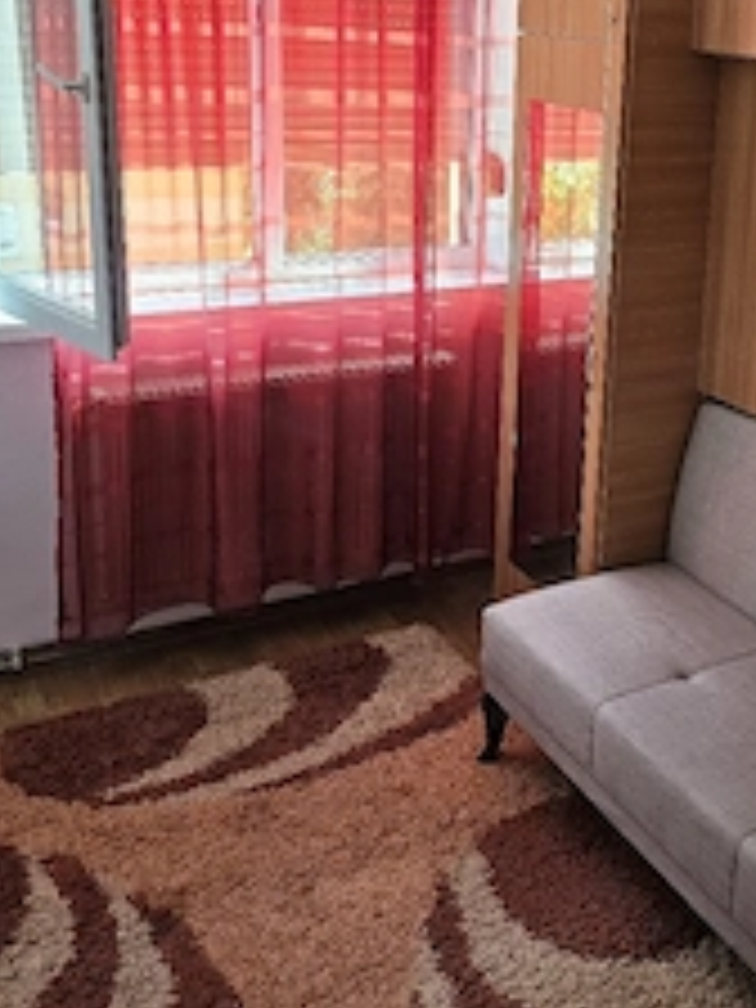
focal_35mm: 41
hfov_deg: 34.4
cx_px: 567
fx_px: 1194
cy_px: 333
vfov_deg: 45.1
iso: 200
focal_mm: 6.3
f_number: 1.7
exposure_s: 1/120
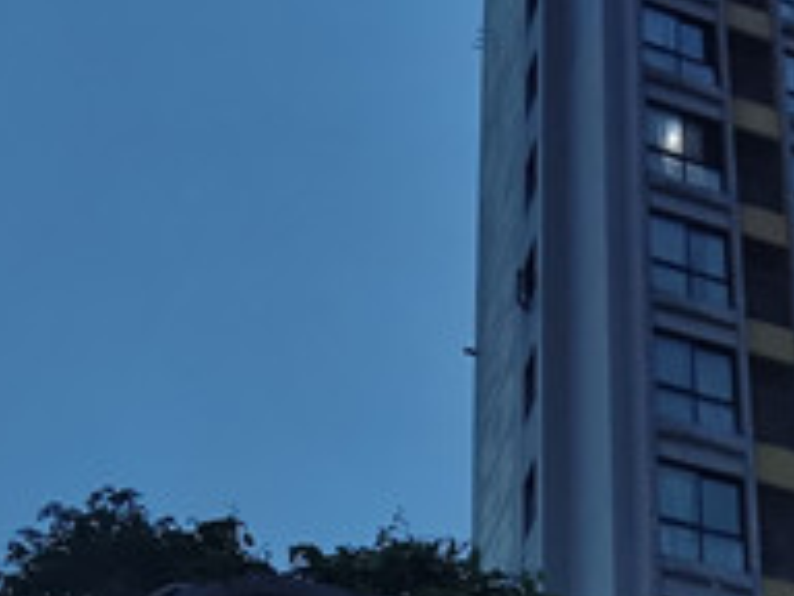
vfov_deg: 17.3
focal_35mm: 71
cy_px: 1035
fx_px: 1629
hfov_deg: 26.5
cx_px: 703
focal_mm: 2.26
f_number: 2.2
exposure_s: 1/50
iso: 250
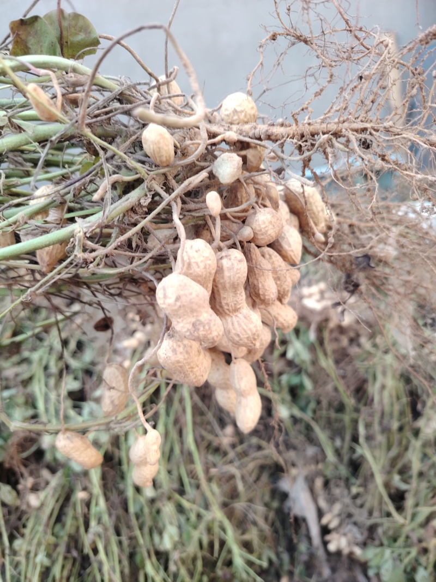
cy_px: 291
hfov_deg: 56.8
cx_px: 218
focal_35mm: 24
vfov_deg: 71.6
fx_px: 403
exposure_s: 1/100
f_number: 1.75
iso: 356
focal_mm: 5.25
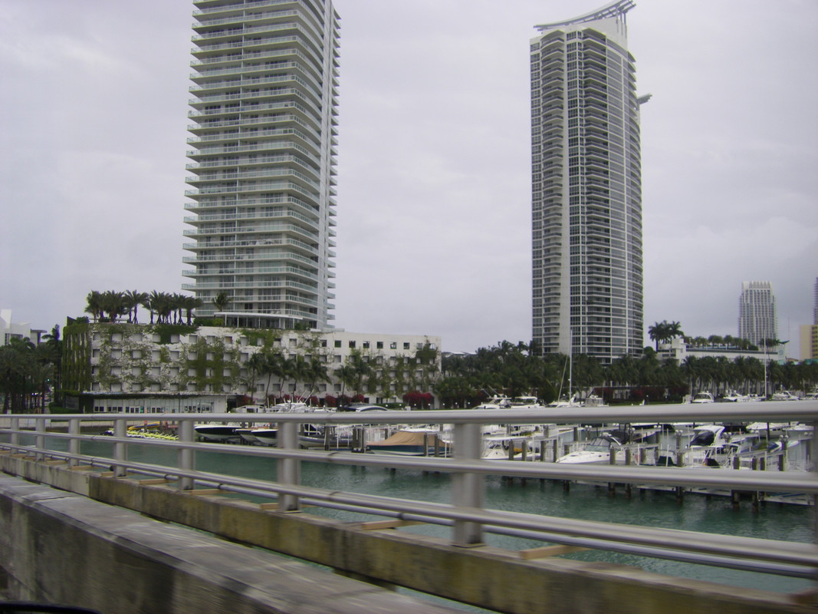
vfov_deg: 37.7
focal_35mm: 38
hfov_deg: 49.0
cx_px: 409
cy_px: 307
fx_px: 898
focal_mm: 6.3
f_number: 3.5
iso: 64
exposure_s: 1/250
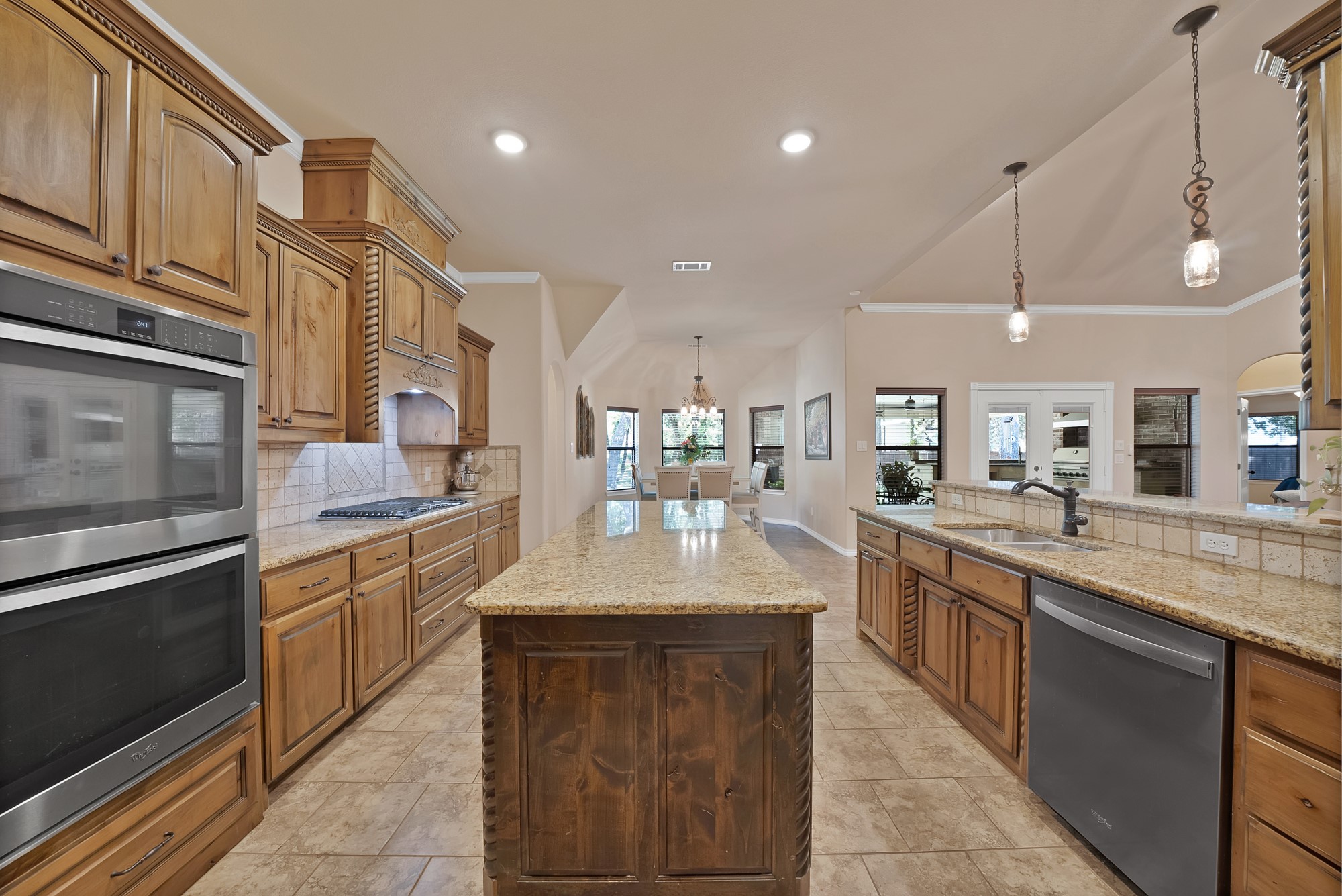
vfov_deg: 90.1
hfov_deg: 112.6
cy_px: 448
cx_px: 671
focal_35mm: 12
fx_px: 447
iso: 640
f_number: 9
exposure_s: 2
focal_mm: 12
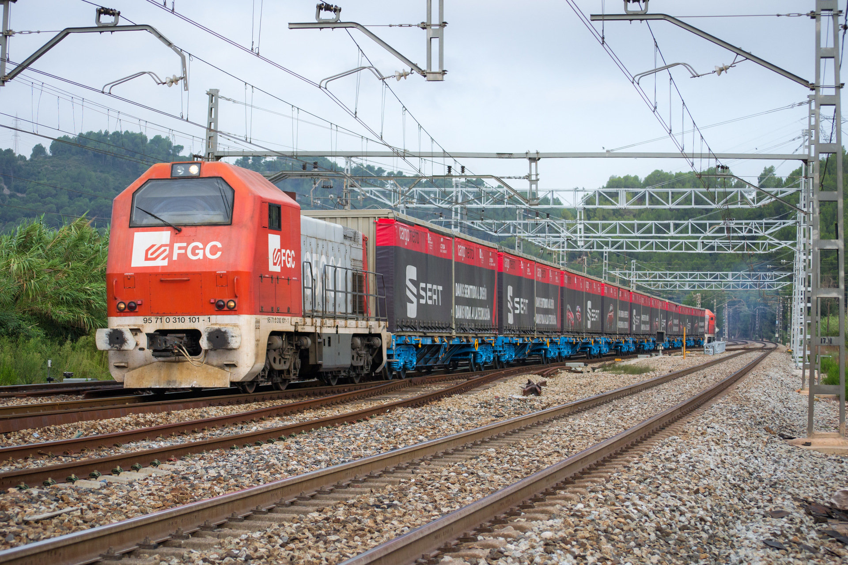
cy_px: 282
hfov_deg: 24.6
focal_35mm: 82
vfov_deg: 16.6
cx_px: 424
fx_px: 1943
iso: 400
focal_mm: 55
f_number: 4.5
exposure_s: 1/640
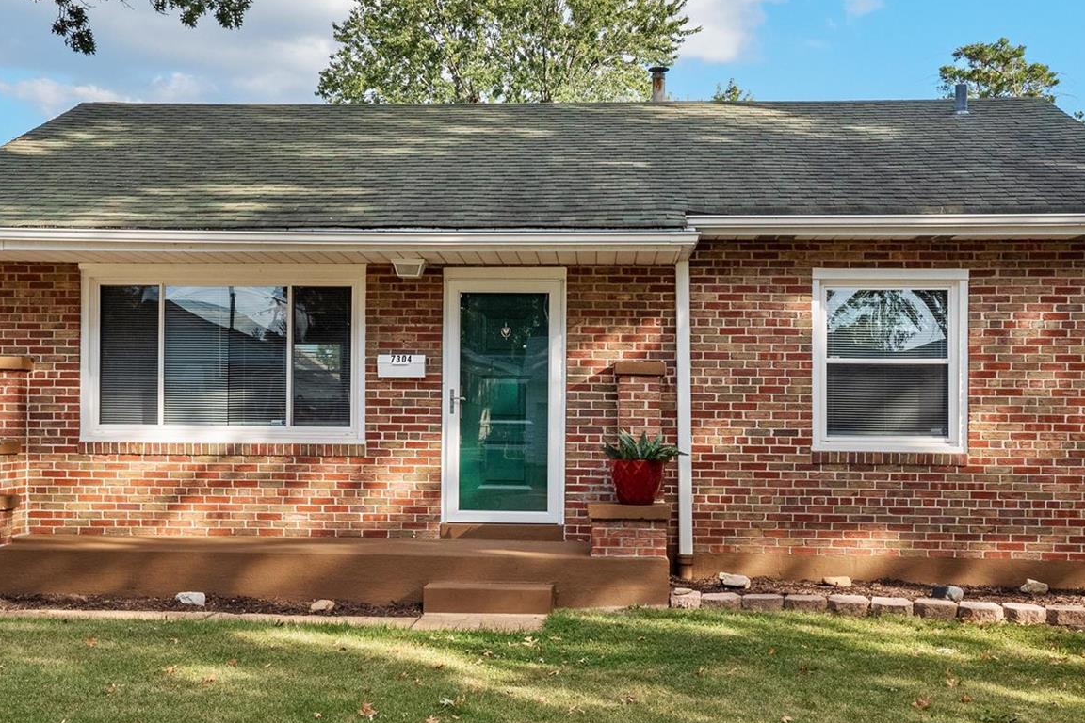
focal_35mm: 50
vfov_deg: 27.0
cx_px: 524
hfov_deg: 39.6
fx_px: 1507
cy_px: 316
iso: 400
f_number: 8
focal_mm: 18
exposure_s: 1/500
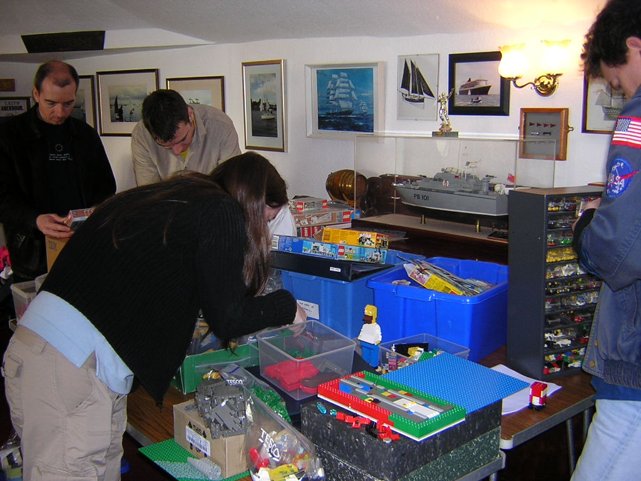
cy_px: 240
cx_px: 320
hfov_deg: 51.4
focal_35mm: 36
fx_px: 667
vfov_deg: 39.7
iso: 156
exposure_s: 1/60.1
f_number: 2.6
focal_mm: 4.7
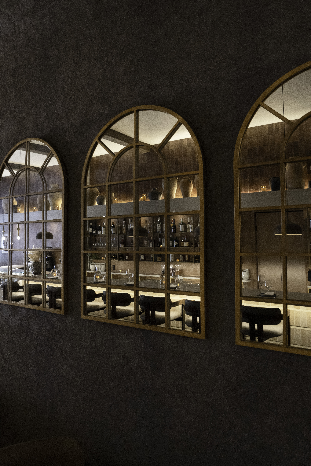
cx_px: 156
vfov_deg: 73.7
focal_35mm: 24
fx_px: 311
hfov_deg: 53.1
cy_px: 233
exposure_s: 1/30
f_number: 5
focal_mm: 16
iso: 2500
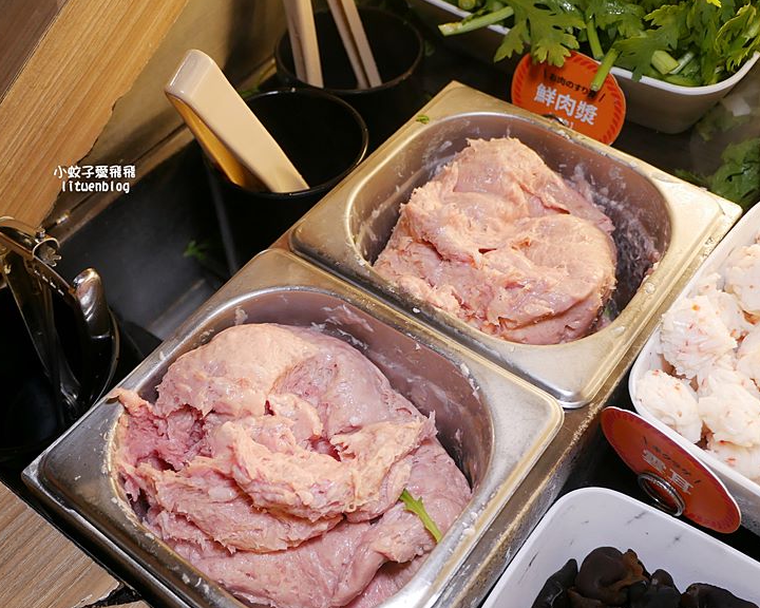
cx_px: 365
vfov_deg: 39.1
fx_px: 855
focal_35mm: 38
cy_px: 352
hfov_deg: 47.9
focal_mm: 14
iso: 320
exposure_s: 1/60
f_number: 2.5
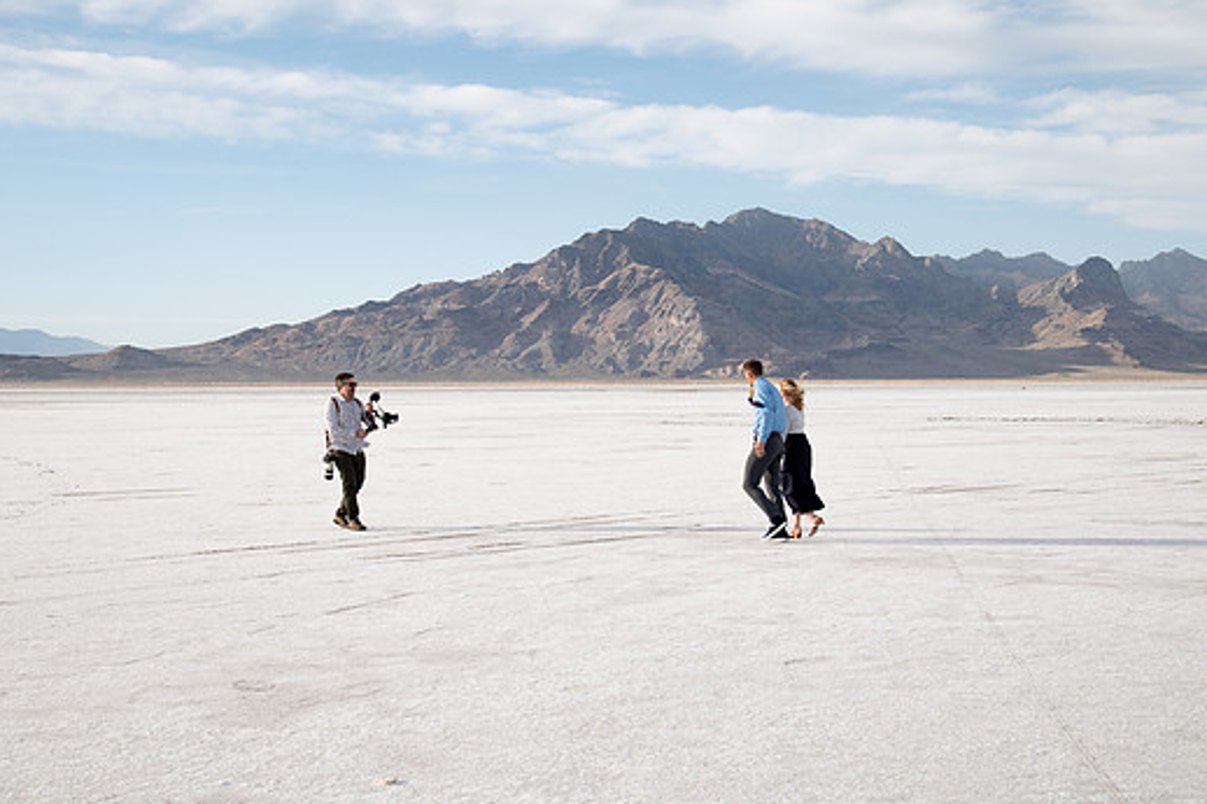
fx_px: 1877
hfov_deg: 35.6
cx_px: 578
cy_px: 392
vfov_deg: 24.2
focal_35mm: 56
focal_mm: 50
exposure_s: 1/400
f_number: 8
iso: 200
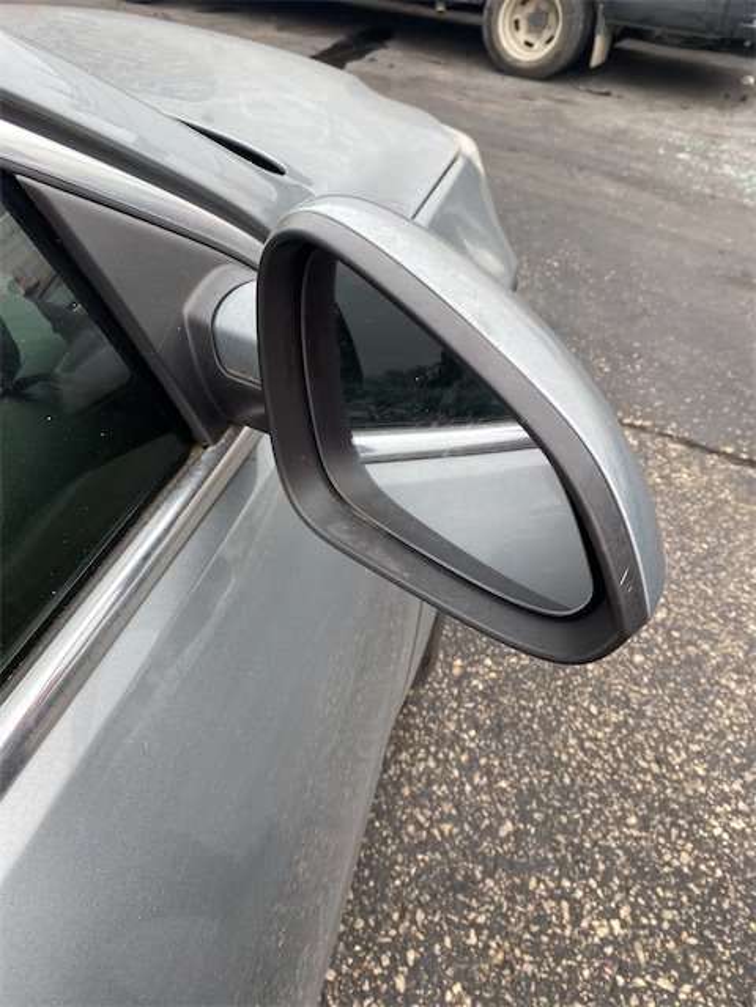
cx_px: 378
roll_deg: -4.4
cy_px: 504
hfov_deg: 53.1
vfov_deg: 67.3
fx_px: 757
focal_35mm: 26
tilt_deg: -41.8
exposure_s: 1/420
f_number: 1.8
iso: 32
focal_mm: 4.25
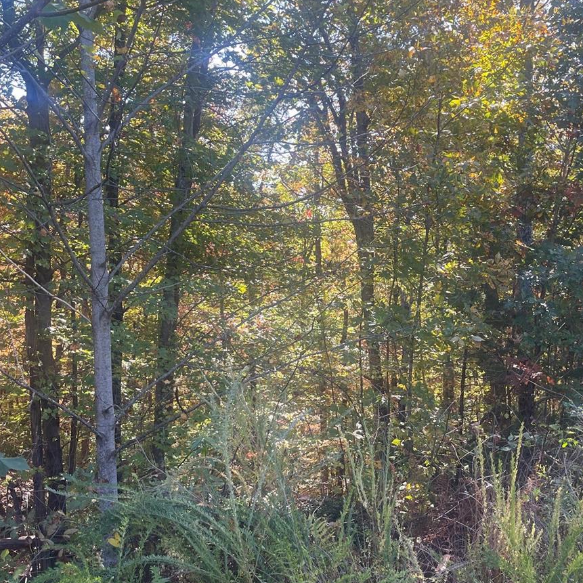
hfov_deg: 40.9
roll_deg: +1.5
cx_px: 320
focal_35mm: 41
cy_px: 361
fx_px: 781
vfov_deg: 40.7
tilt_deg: -6.4
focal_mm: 5.1
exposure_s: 1/237
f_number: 1.6
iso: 32
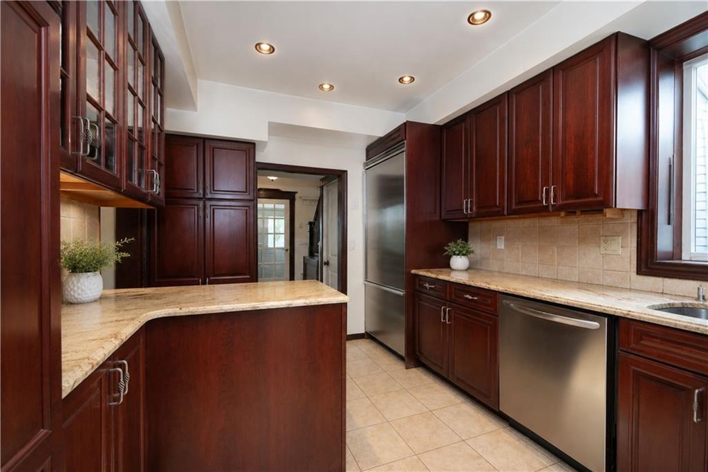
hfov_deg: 100.4
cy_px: 236
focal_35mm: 15
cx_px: 354
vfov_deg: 77.3
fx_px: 295
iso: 2000
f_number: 7.1
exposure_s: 1/60
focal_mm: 10
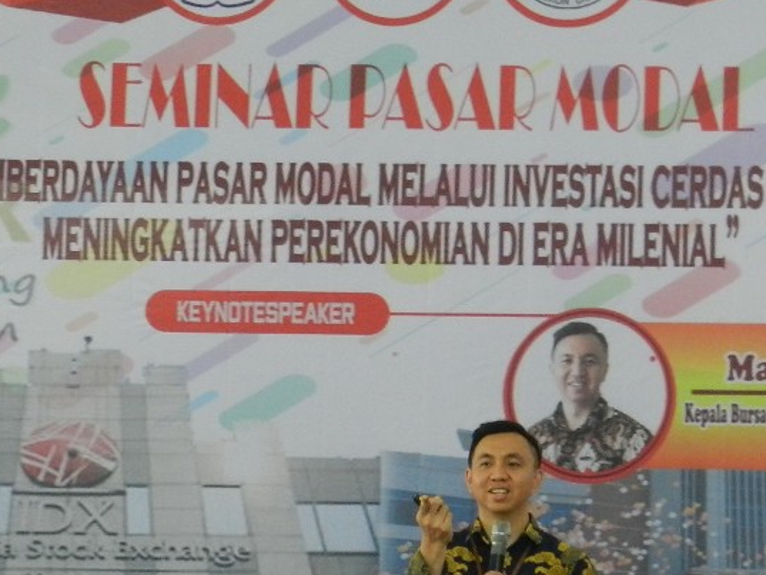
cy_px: 428
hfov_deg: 8.0
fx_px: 5489
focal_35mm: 248
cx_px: 397
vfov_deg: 6.0
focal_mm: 23.1
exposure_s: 1/13
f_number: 5
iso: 800
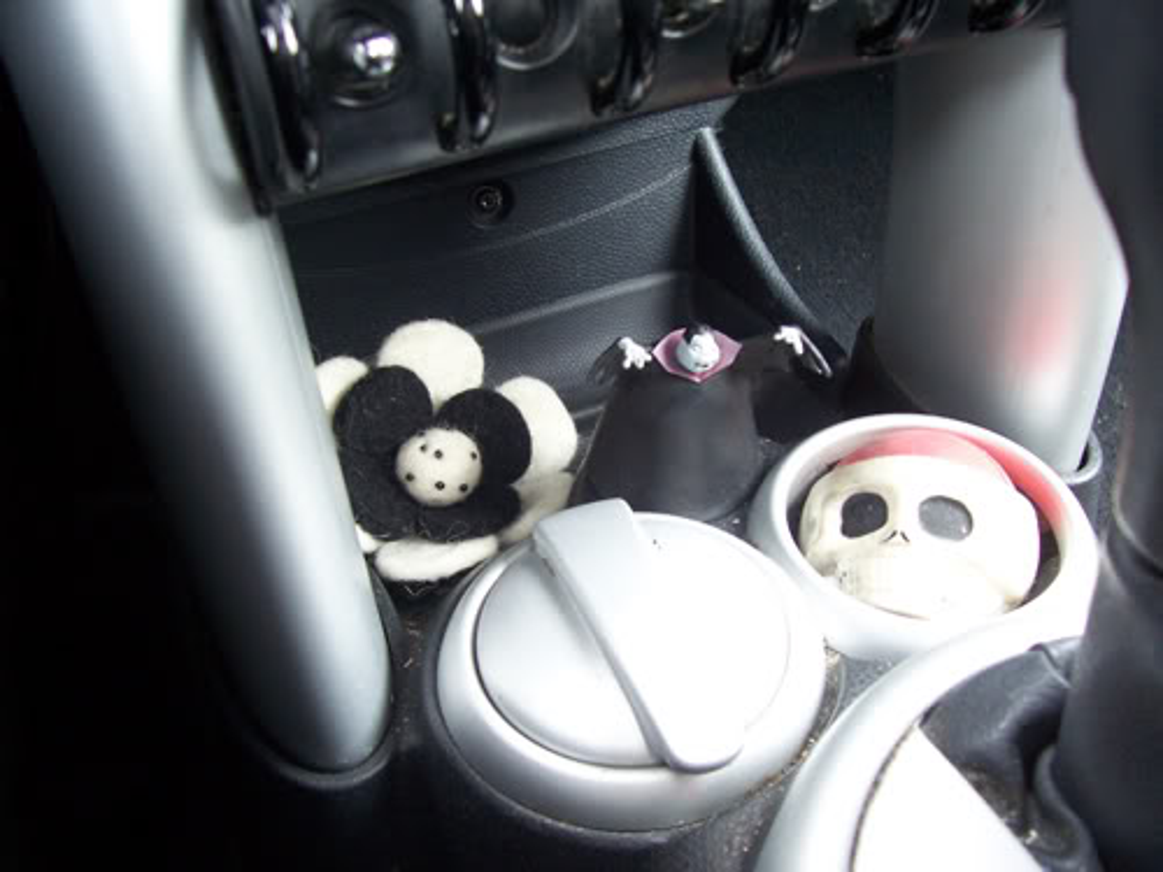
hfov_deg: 54.0
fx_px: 1142
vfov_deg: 41.8
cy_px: 436
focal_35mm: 34
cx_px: 582
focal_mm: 5.6
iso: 160
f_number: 2.7
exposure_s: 1/15
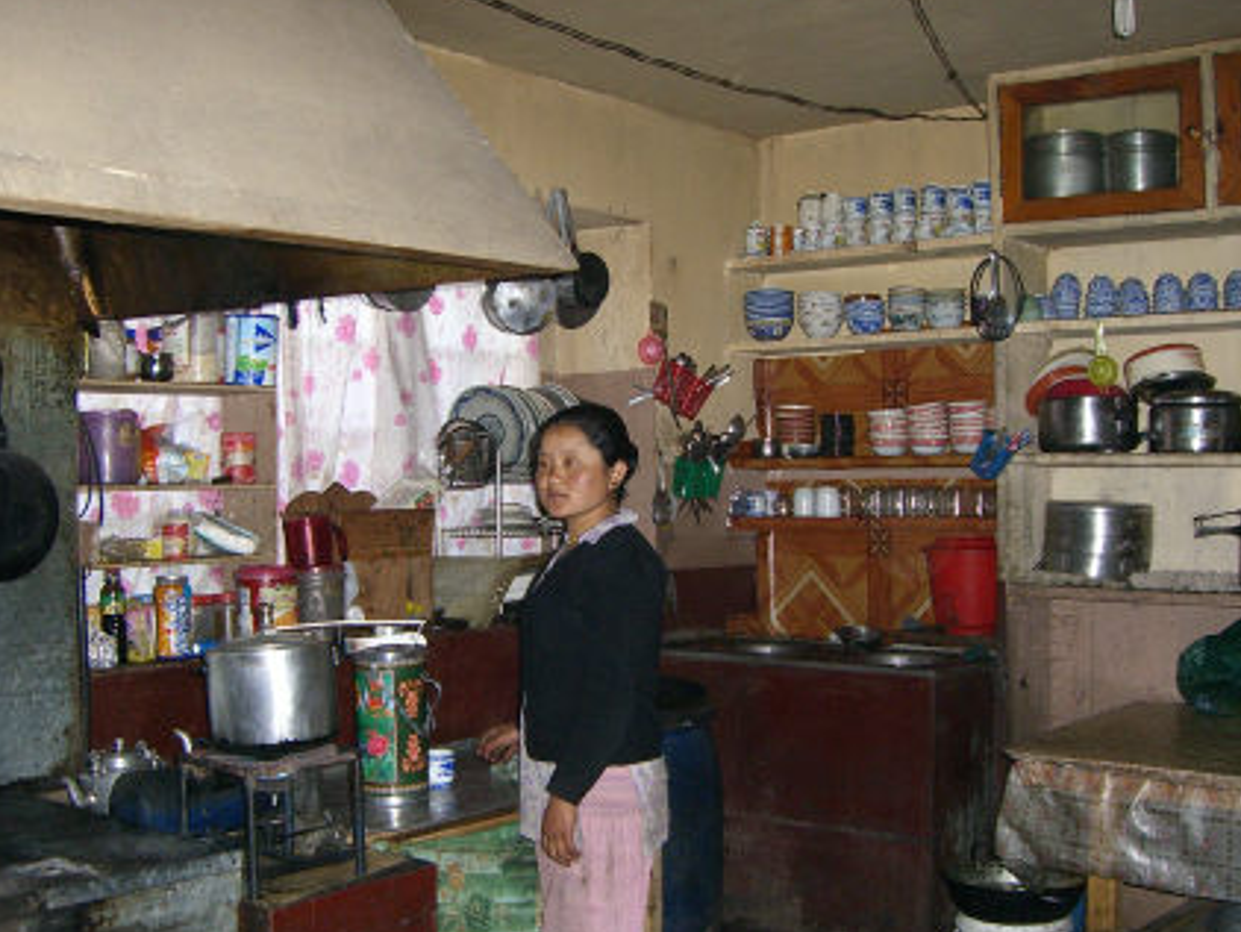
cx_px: 635
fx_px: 1614
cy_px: 537
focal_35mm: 45
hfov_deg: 42.1
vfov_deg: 32.2
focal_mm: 6.2
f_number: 2.7
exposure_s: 1/60
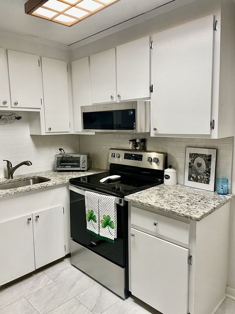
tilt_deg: -6.6
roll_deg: +1.3
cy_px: 157
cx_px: 118
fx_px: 235
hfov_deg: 53.1
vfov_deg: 67.3
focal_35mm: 26
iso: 100
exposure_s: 1/60
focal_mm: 4.2
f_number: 1.6
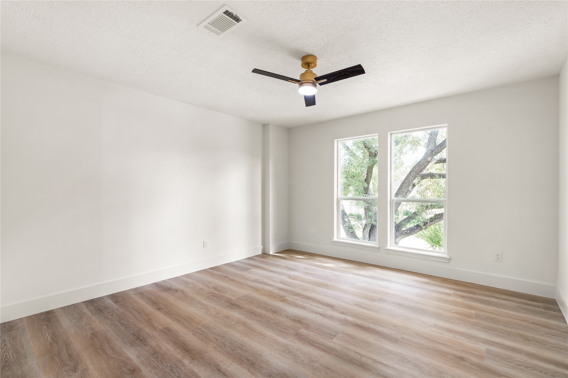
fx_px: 252
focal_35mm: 16
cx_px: 284
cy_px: 189
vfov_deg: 73.7
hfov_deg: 96.7
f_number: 9
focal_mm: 16
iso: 200
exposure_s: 1
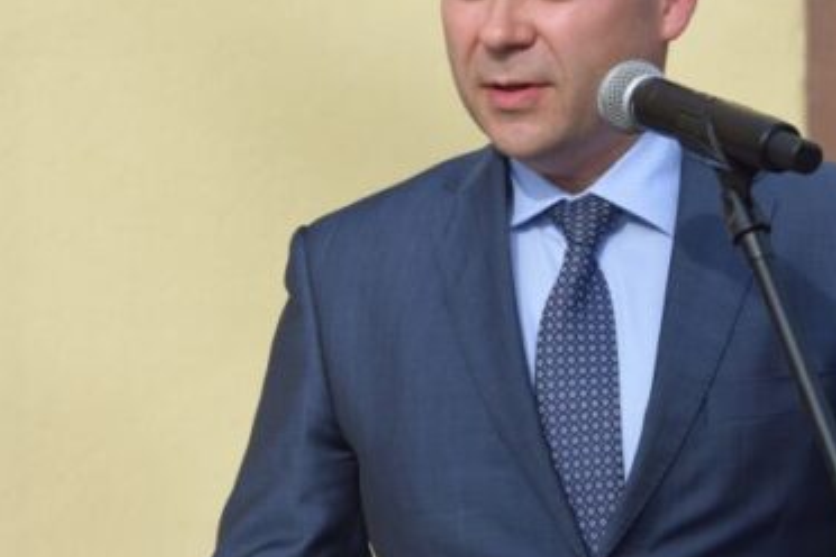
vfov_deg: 4.8
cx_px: 501
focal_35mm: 285
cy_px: 198
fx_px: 6618
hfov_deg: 7.2
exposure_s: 1/320
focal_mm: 92
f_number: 9
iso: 200
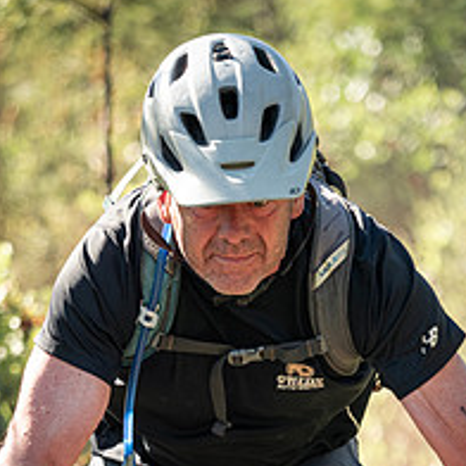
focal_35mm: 609
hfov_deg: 2.9
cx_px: 294
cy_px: 466
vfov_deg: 2.9
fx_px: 9275
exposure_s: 1/1000
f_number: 2.8
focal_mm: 150
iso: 320
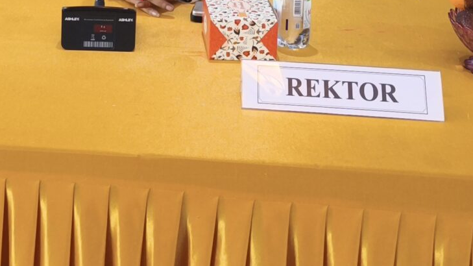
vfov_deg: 12.2
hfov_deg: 23.9
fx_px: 1104
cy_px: -257
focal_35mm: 88
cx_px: 102
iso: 400
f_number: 1.7
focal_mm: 5.35
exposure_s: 1/100
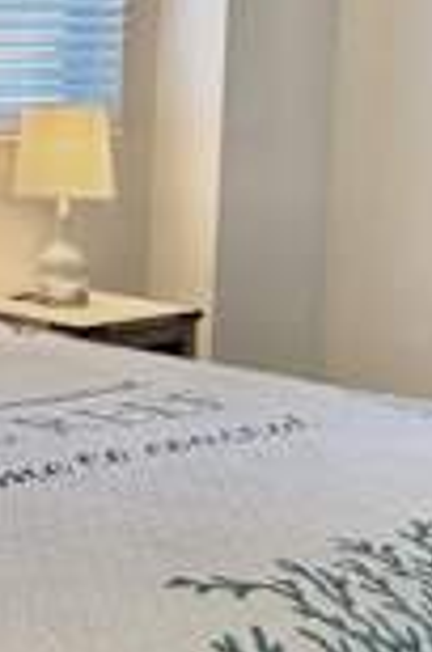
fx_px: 1880
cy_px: 220
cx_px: -216
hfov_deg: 12.5
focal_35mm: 104
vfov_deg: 19.6
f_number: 1.78
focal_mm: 6.76
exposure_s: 1/120
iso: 320
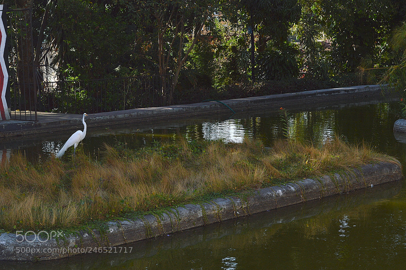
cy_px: 135
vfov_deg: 16.5
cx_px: 203
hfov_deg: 24.6
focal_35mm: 82
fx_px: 929
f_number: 8
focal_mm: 55
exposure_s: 1/500
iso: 200
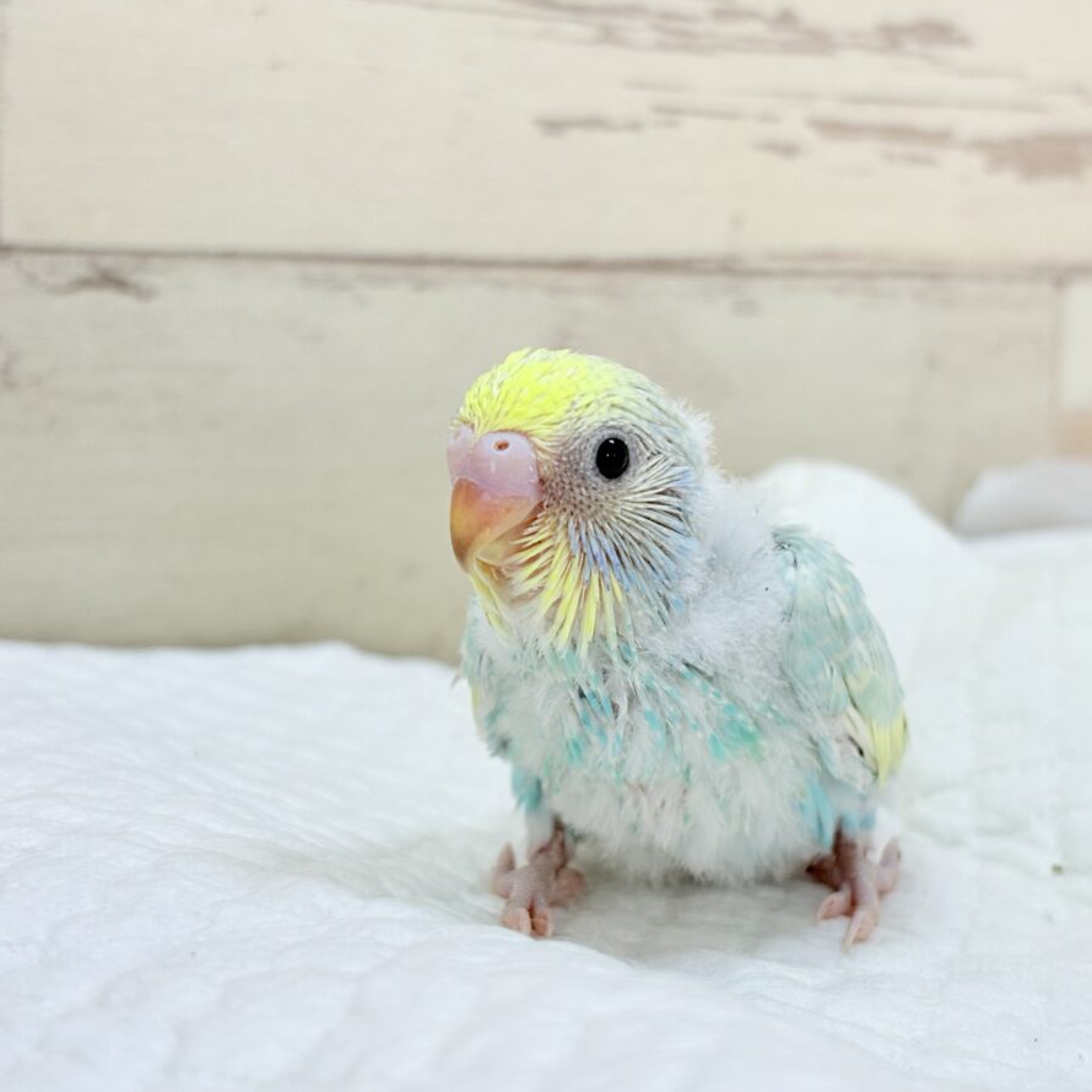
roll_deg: -2.9
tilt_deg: -8.5
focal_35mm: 62
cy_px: 542
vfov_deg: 27.7
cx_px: 636
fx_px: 2213
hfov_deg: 27.7
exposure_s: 1/50
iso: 50
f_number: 1.6
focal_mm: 5.96
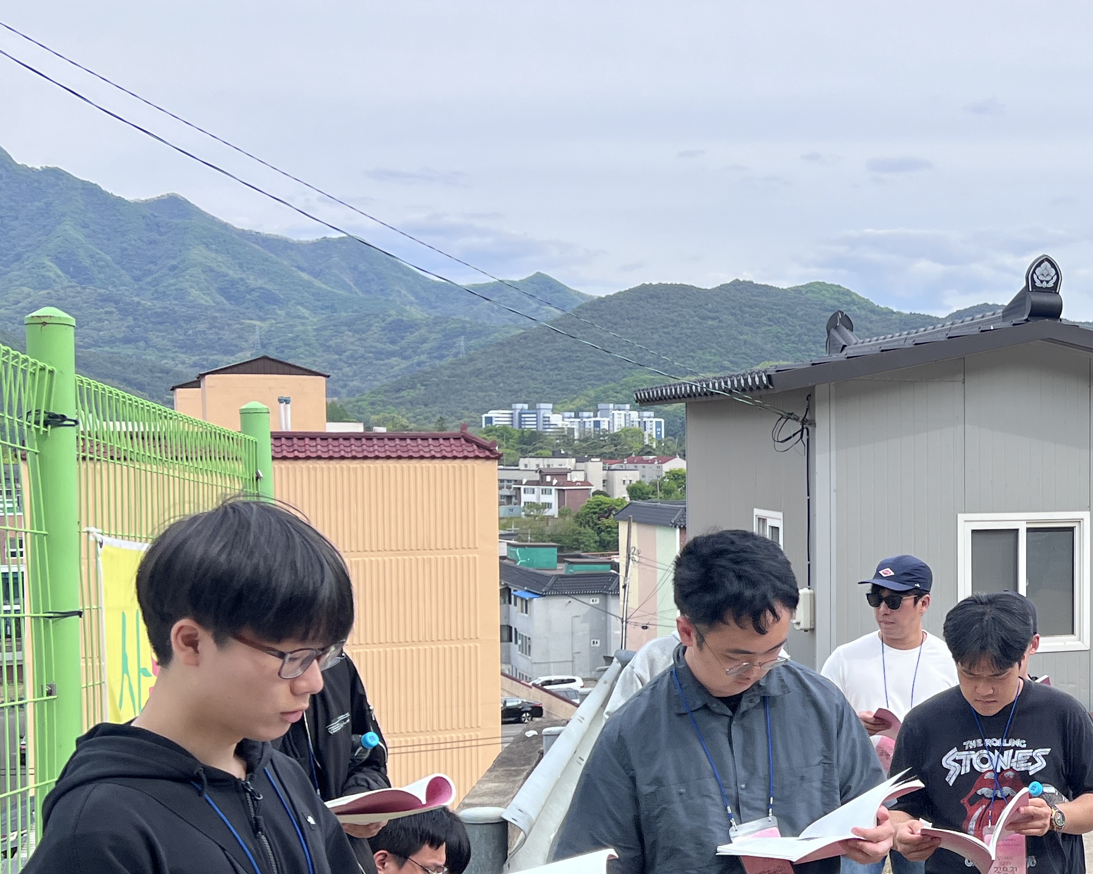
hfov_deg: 30.7
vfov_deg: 26.6
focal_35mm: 57
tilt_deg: -3.3
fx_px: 1844
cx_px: 1092
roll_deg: +0.5
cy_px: 508
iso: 50
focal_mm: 5.7
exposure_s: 1/2994
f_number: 1.5
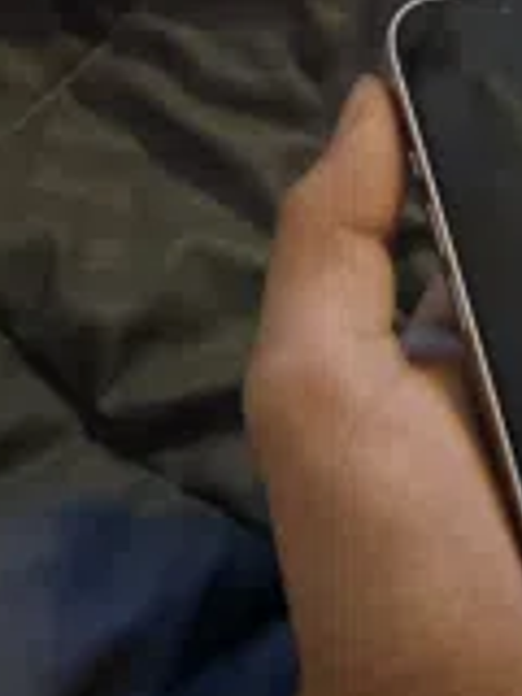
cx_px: 609
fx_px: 1206
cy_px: 170
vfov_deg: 31.6
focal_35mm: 60
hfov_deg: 22.7
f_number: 1.78
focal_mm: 6.86
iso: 4000
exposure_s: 1/17
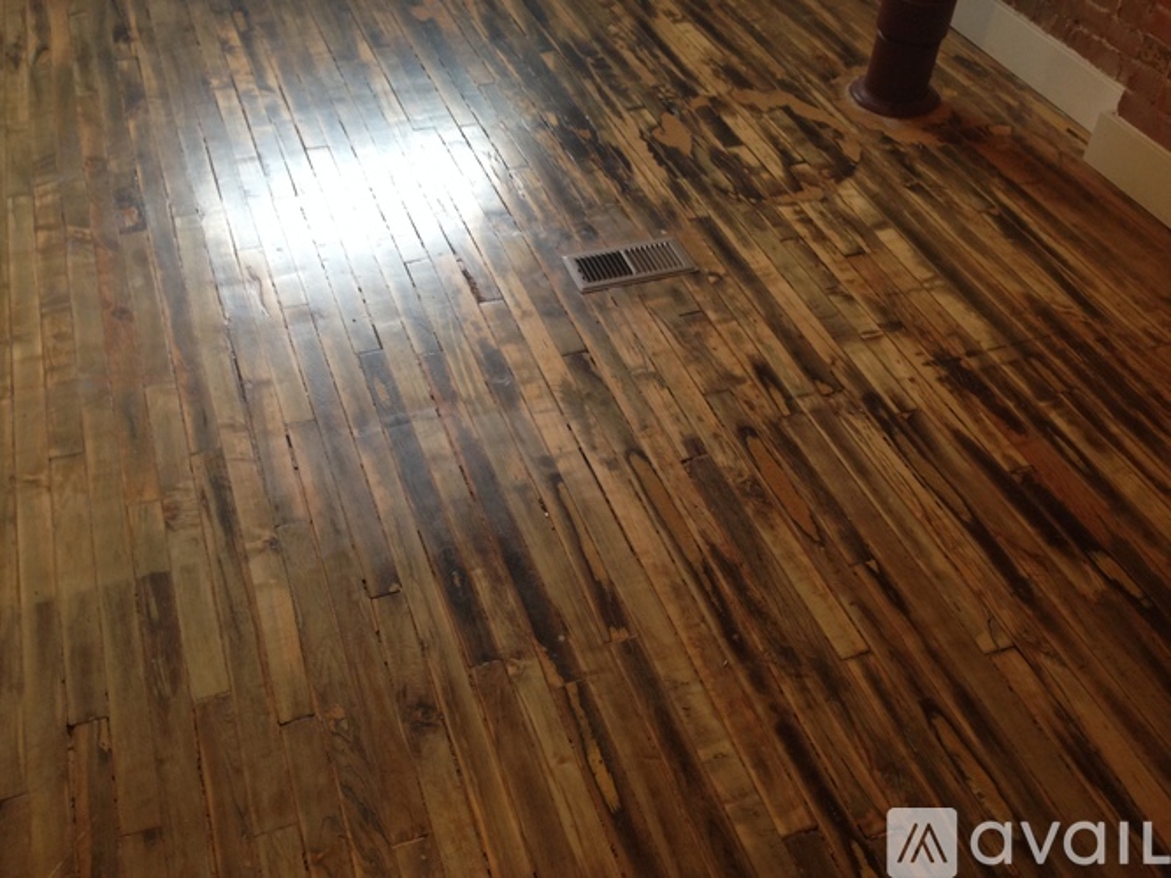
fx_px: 1116
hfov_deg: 55.4
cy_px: 439
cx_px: 586
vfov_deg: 42.9
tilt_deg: -46.6
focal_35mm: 33
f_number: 2.4
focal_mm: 4.12
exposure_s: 1/20
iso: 80
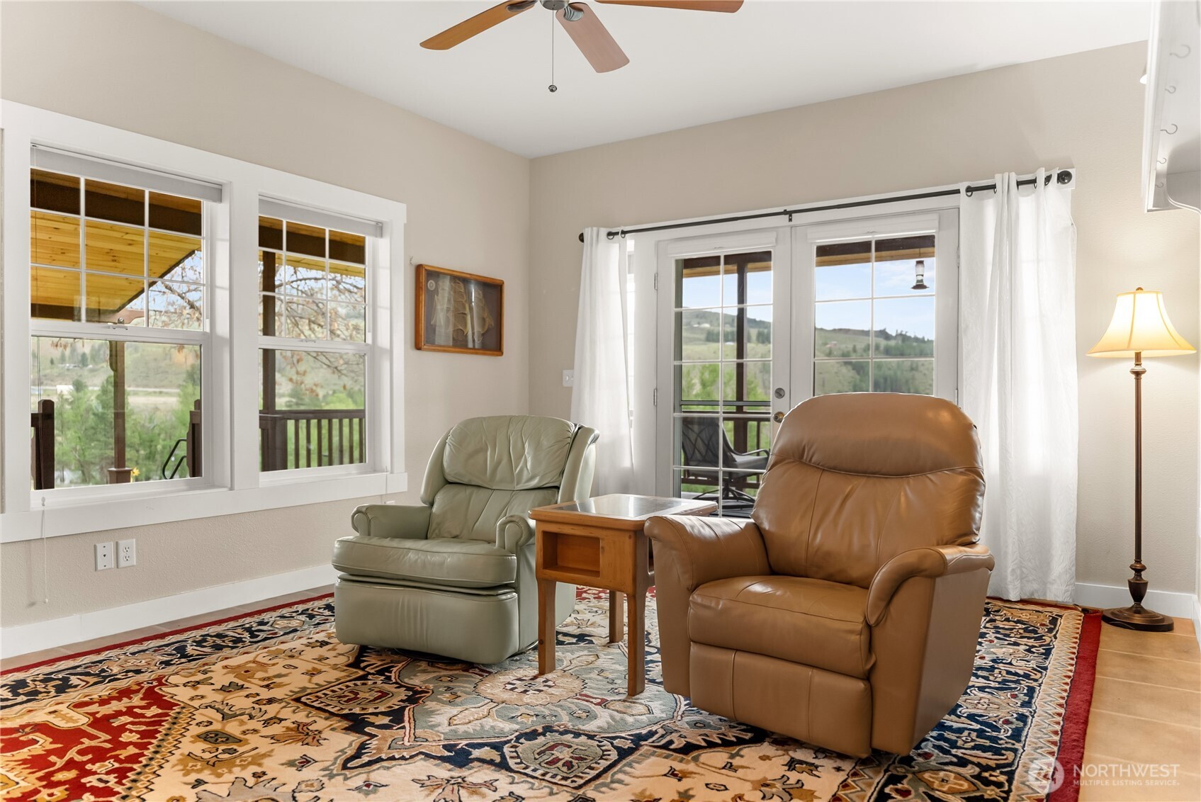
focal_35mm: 24
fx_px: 801
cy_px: 401
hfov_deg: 73.7
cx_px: 600
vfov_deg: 53.2
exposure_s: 1/15
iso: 400
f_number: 2.8
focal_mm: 24
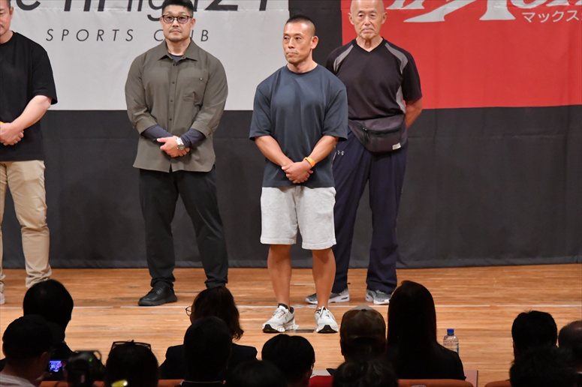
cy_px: 194
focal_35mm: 270
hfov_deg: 7.6
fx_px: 4363
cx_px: 291
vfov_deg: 5.1
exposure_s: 1/400
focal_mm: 180
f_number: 5.6
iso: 7200
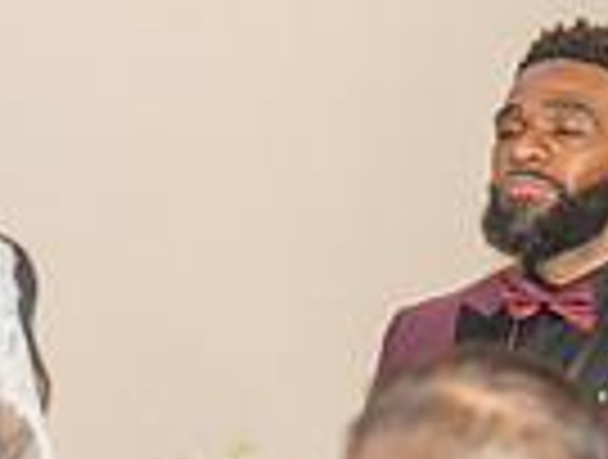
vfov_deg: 4.8
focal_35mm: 308
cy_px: 400
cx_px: 1003
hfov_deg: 6.3
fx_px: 5424
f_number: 3.2
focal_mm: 51
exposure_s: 1/200
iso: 1250
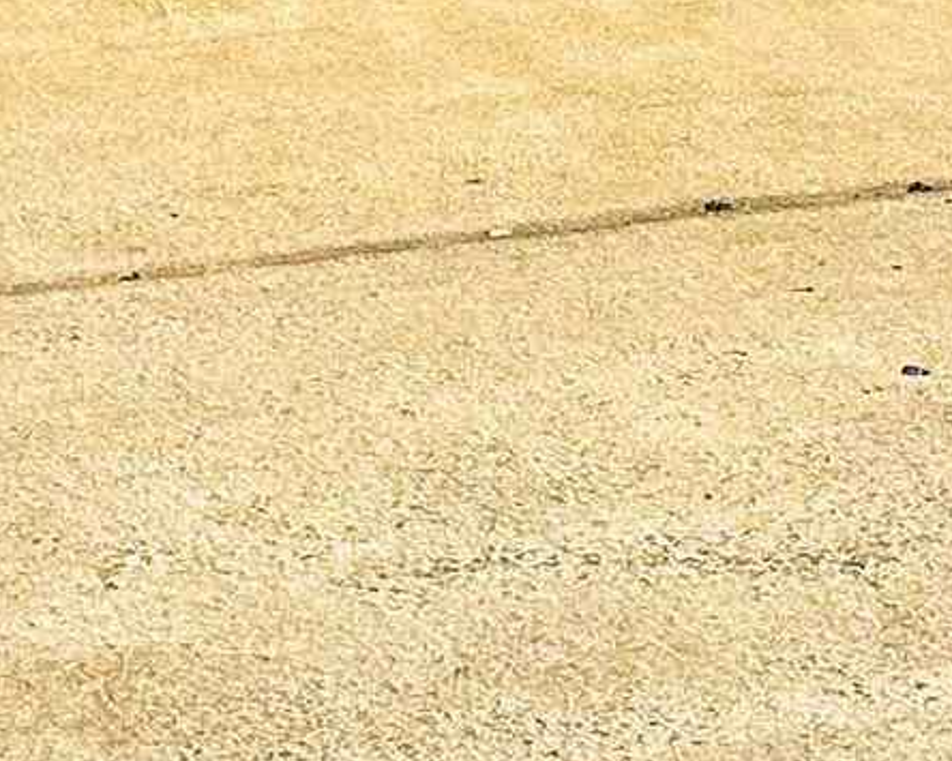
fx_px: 4563
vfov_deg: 8.3
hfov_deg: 11.9
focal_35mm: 162
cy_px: -1415
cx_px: 564
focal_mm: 6.86
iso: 80
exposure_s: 1/5300
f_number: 1.8
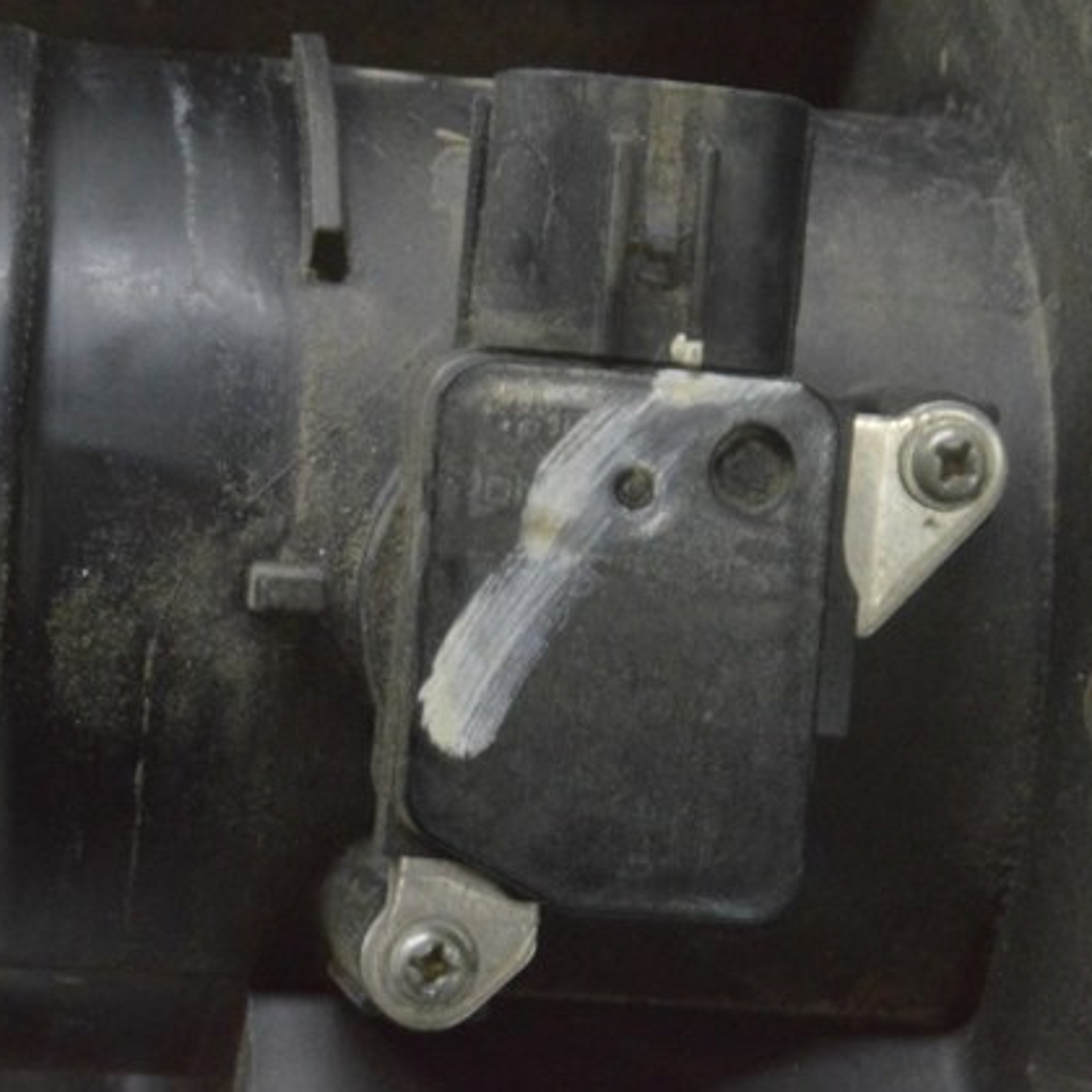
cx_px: 590
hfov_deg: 16.3
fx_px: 3806
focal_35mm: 107
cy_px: 547
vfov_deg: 16.3
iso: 6400
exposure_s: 1/15
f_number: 20
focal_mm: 55
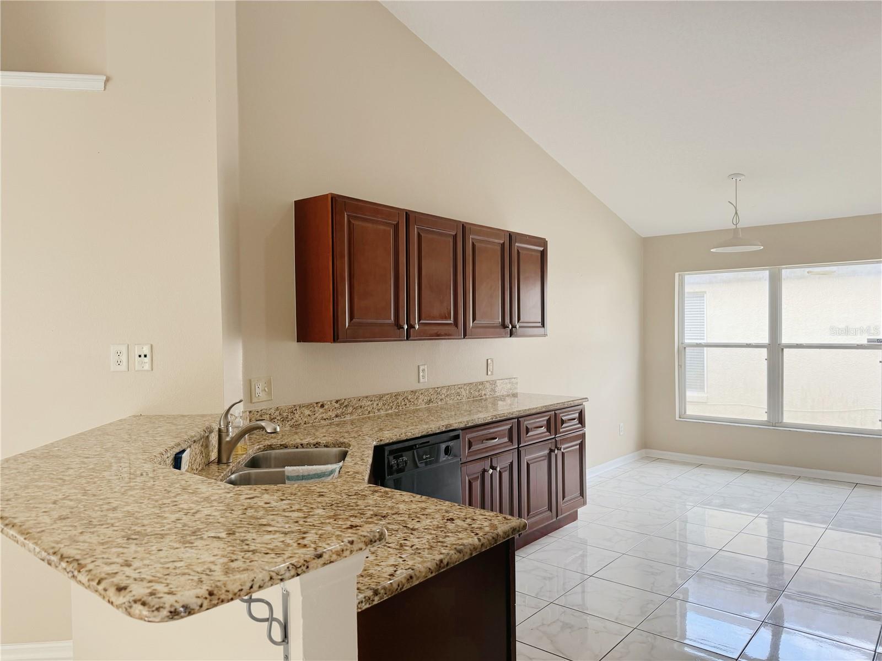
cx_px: 441
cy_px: 330
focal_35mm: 24
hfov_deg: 71.6
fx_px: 612
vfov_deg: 56.8
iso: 160
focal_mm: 6.76
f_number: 1.78
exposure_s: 1/120
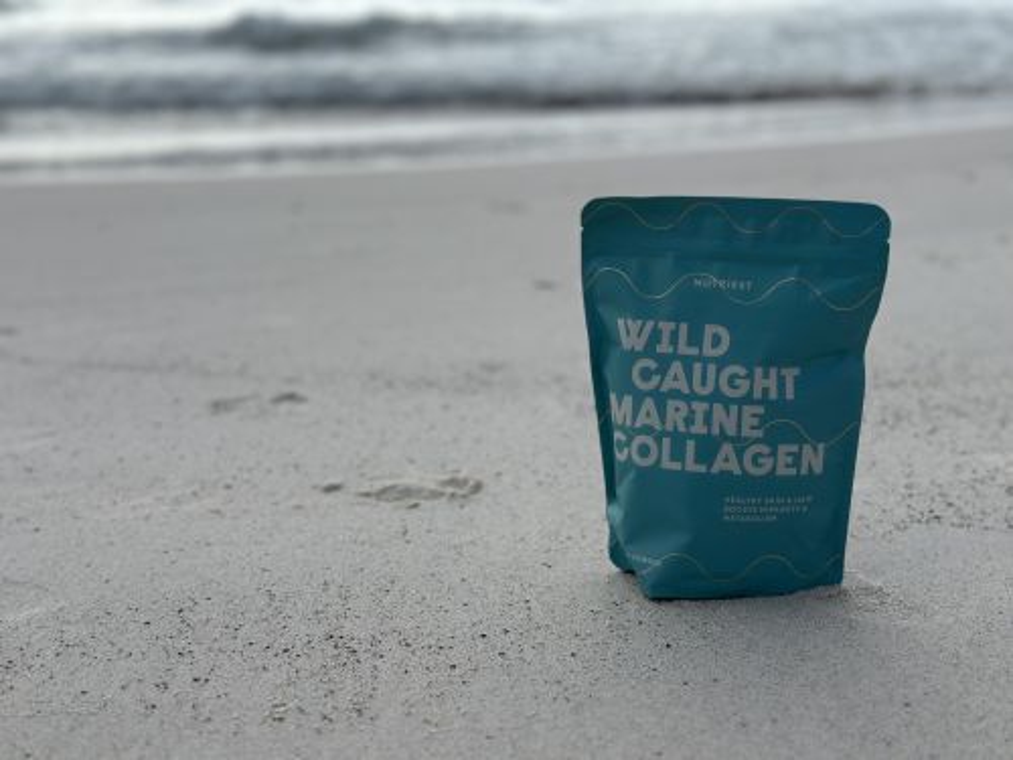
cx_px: 506
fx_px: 1405
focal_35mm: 48
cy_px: 380
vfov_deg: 30.3
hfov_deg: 39.7
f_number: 1.78
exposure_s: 1/6211
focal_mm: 6.86
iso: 100
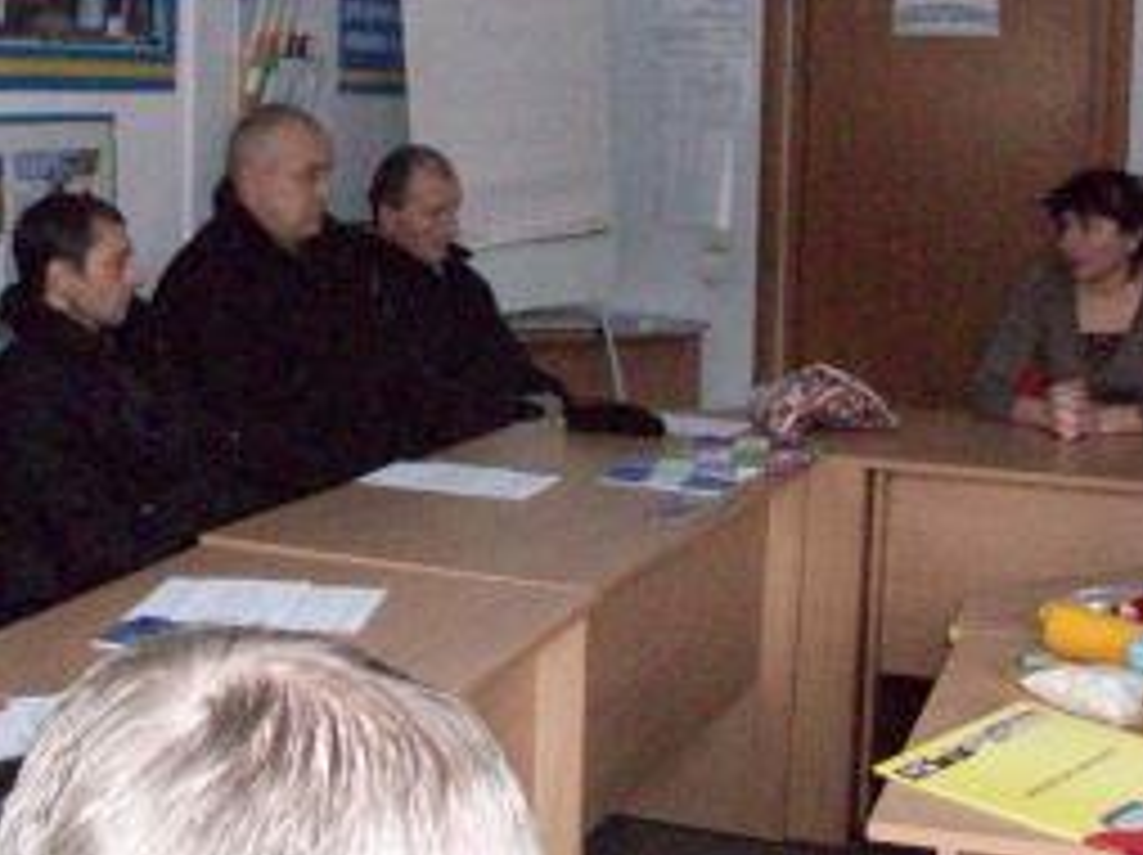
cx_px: 495
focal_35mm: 60
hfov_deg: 32.2
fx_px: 1979
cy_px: 320
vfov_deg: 24.3
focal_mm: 5.7
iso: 800
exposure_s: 1/128
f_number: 2.8
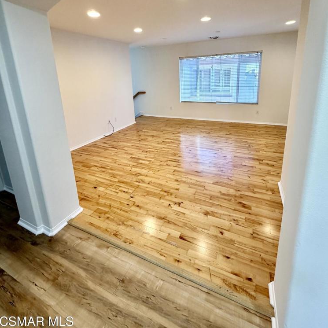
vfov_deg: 81.9
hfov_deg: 84.0
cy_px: 117
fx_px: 182
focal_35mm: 17
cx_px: 167
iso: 200
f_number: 2.2
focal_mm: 2.22
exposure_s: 1/120
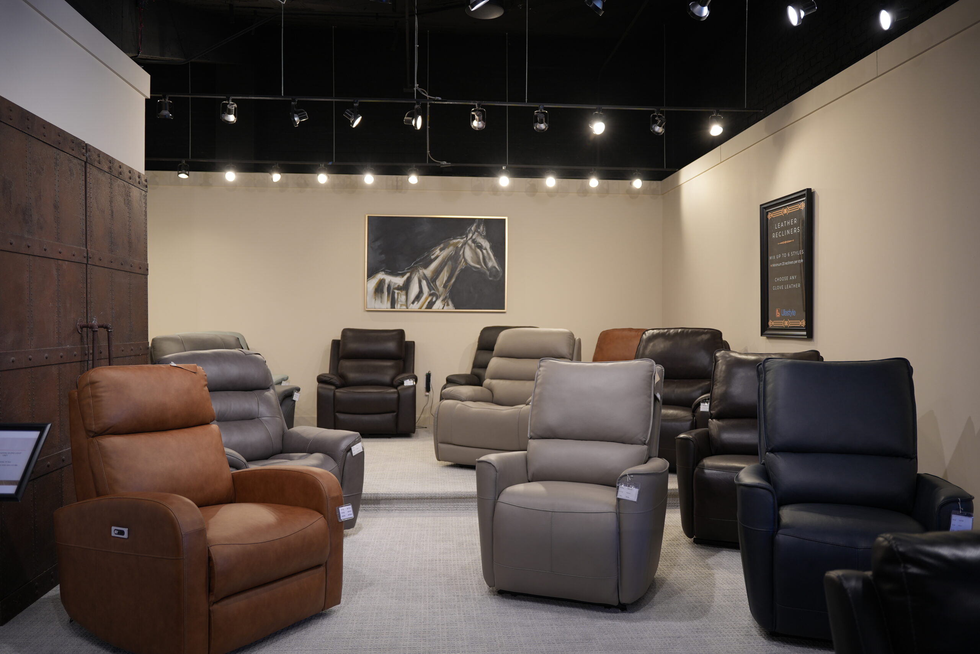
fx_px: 762
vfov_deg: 46.4
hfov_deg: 65.5
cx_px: 490
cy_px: 327
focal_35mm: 28
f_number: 2.8
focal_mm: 28
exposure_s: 1/30
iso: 125
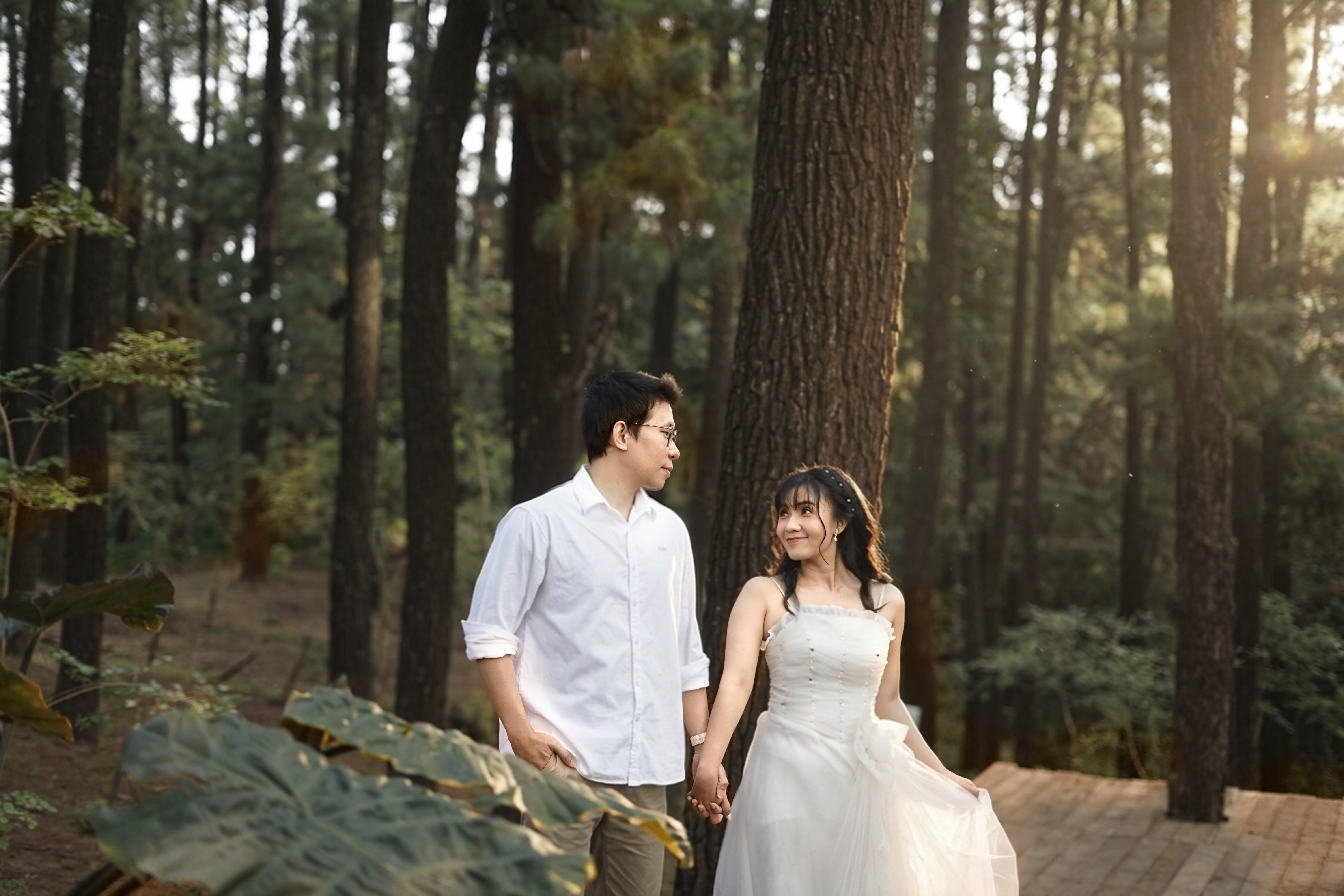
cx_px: 672
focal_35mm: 50
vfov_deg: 27.0
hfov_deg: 39.6
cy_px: 448
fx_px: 1867
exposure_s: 1/320
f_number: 2
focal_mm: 50
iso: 320
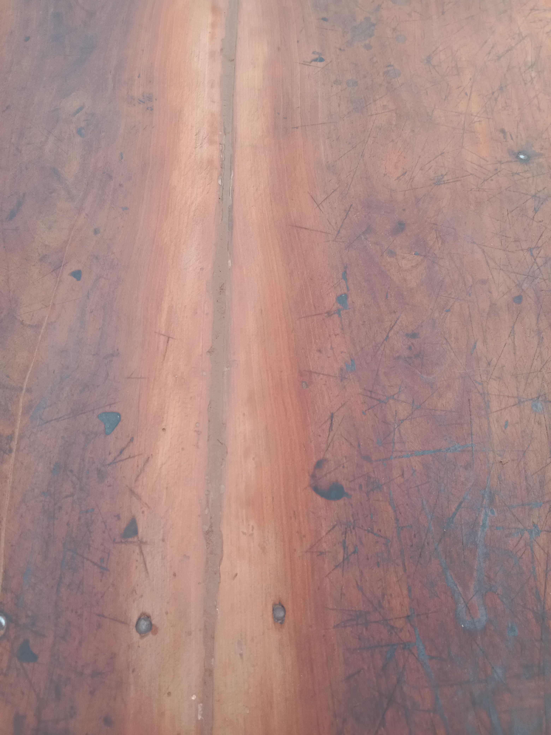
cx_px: 276
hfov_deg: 51.4
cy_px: 368
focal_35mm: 27
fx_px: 573
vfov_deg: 65.3
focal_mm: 3.65
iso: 171
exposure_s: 1/100
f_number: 2.2
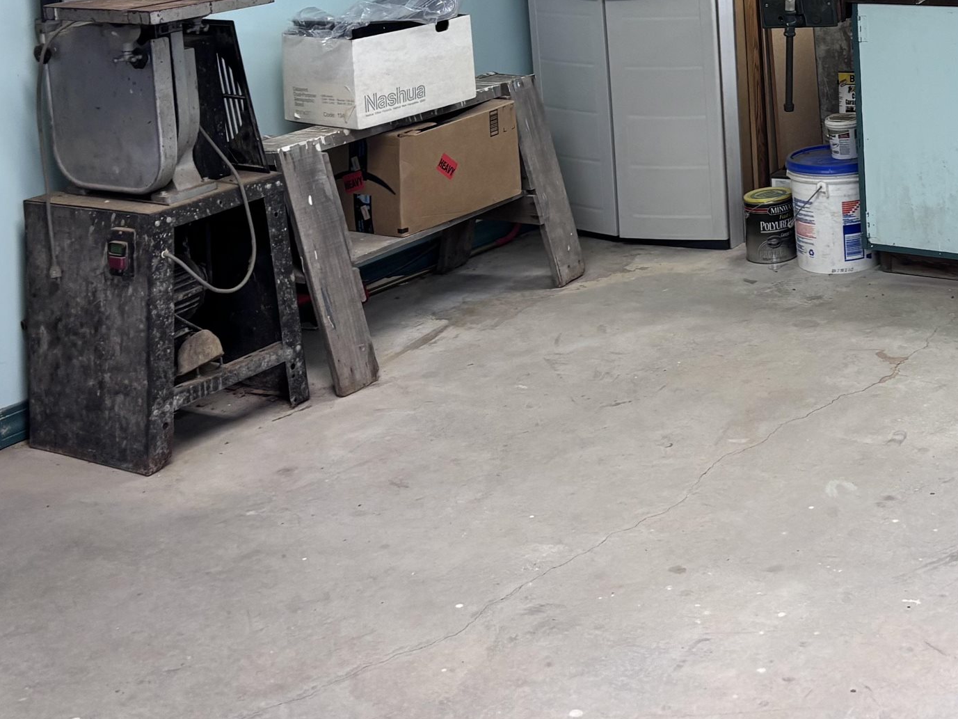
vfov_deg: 23.8
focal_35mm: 58
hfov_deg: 31.6
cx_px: 867
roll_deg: +2.2
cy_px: -47
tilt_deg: -5.7
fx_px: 1605
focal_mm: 5.96
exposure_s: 1/60
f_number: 1.6
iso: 100
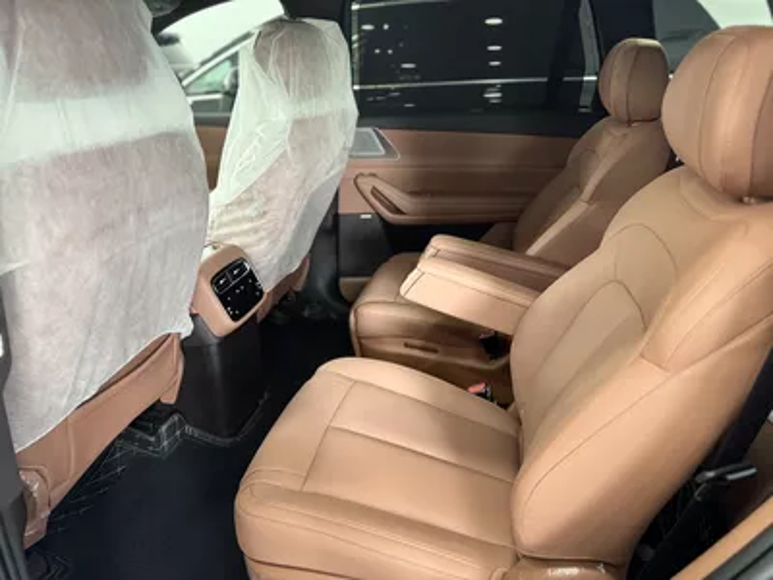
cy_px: 290
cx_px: 386
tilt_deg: -23.7
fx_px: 536
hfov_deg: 71.6
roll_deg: +0.4
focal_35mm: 24
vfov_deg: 56.8
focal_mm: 6.76
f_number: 1.78
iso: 1000
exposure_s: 1/36
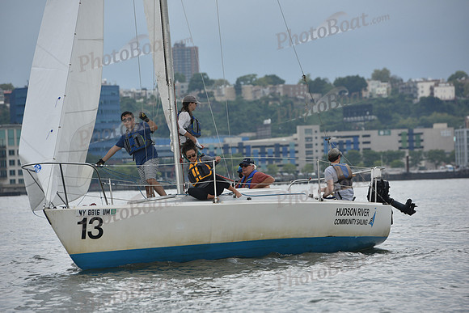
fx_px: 2606
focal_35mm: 200
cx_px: 234
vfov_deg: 6.9
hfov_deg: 10.3
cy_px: 156
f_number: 6.3
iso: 320
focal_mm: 200
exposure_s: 1/1250
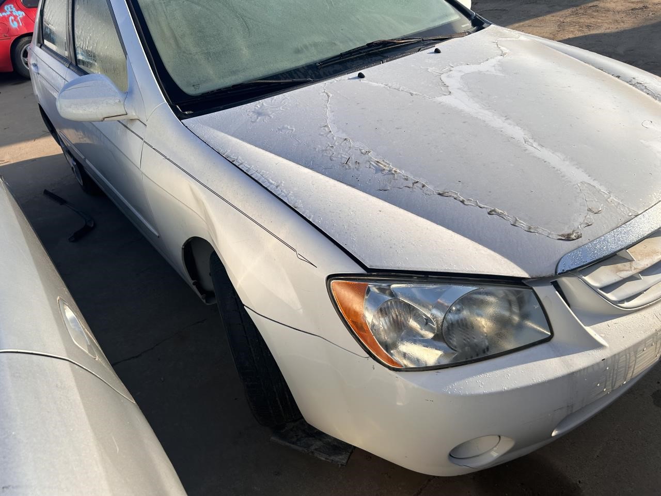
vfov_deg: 53.1
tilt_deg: -31.1
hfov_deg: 67.3
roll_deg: +10.7
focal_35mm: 26
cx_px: 330
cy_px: 248
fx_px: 496
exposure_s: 1/2632
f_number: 1.5
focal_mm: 5.7
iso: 50
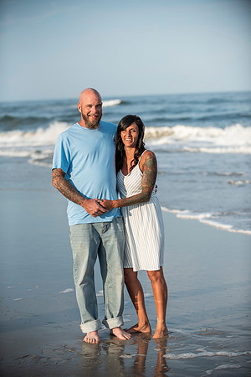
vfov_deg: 20.8
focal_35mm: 98
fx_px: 1025
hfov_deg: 14.0
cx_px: 126
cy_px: 188
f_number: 3.2
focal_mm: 98
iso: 250
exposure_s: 1/4000
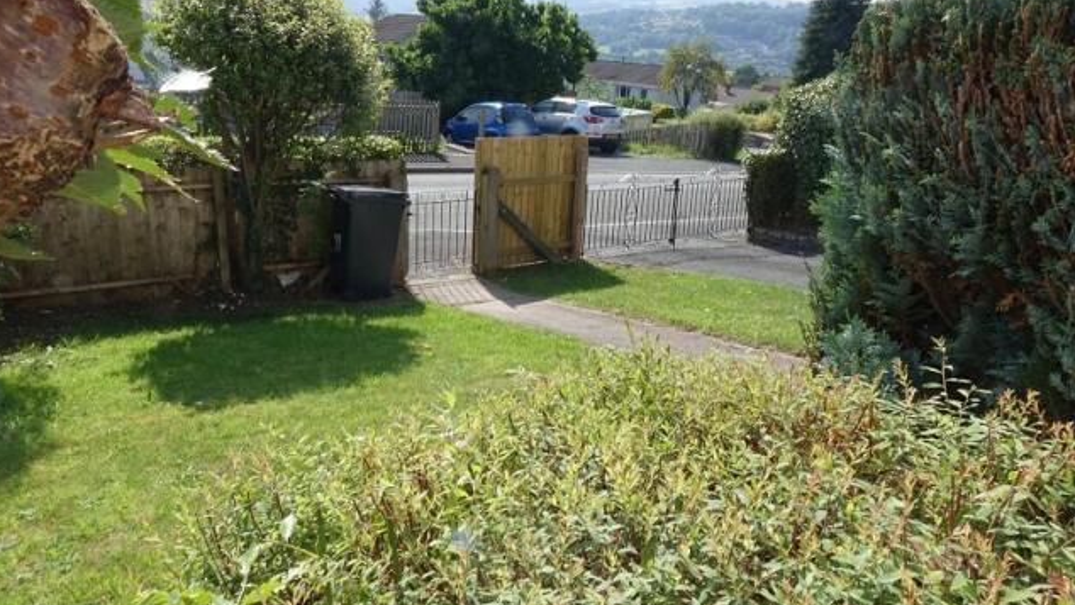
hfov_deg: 71.9
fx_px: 741
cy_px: 270
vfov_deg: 44.4
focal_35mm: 26
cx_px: 521
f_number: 14
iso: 125
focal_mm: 8.8
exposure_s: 1/50
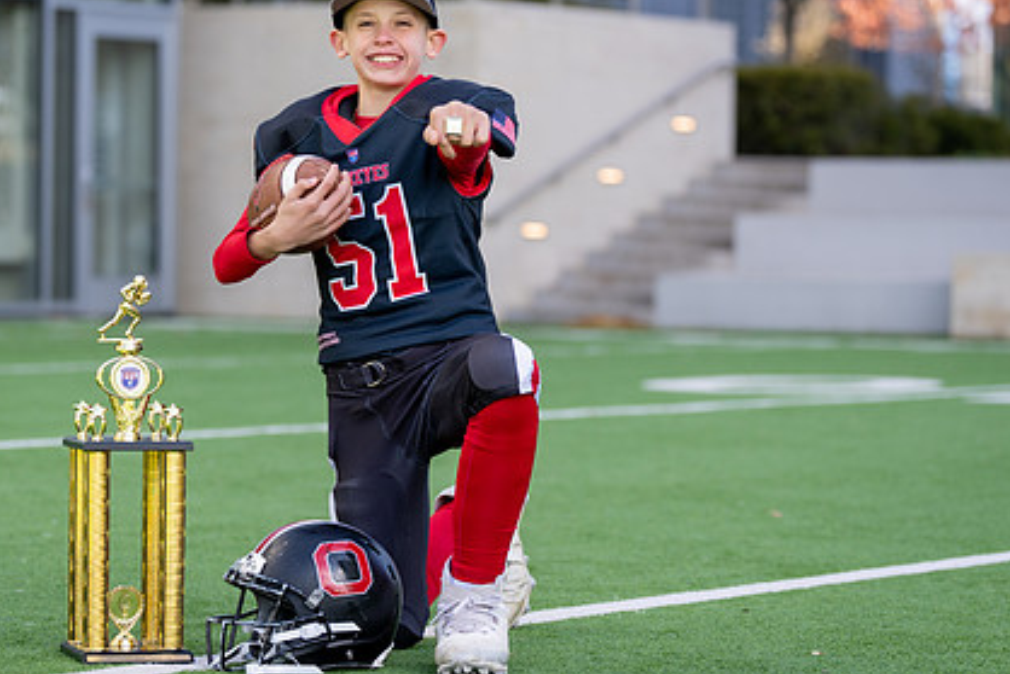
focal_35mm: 142
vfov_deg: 9.7
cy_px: 296
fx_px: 3985
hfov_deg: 14.4
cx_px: 400
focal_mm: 99
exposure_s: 1/500
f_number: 2.8
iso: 100
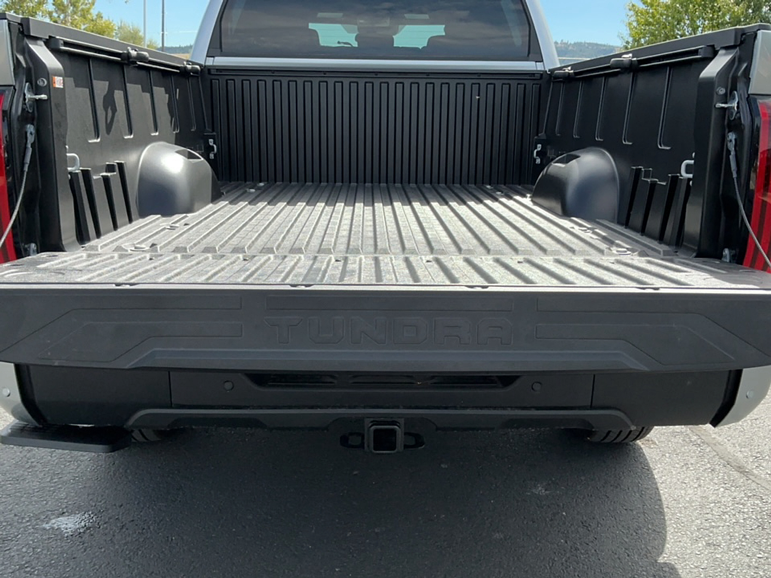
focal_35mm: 30
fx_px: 668
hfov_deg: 60.0
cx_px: 386
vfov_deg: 46.8
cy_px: 289
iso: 25
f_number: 1.8
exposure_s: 1/929
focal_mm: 3
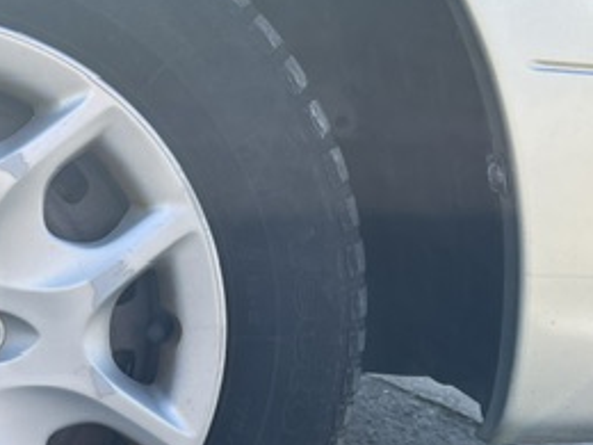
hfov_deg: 27.1
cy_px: 262
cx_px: -98
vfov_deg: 22.9
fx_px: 1096
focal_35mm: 64
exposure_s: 1/864
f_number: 1.6
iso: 50
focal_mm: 5.1
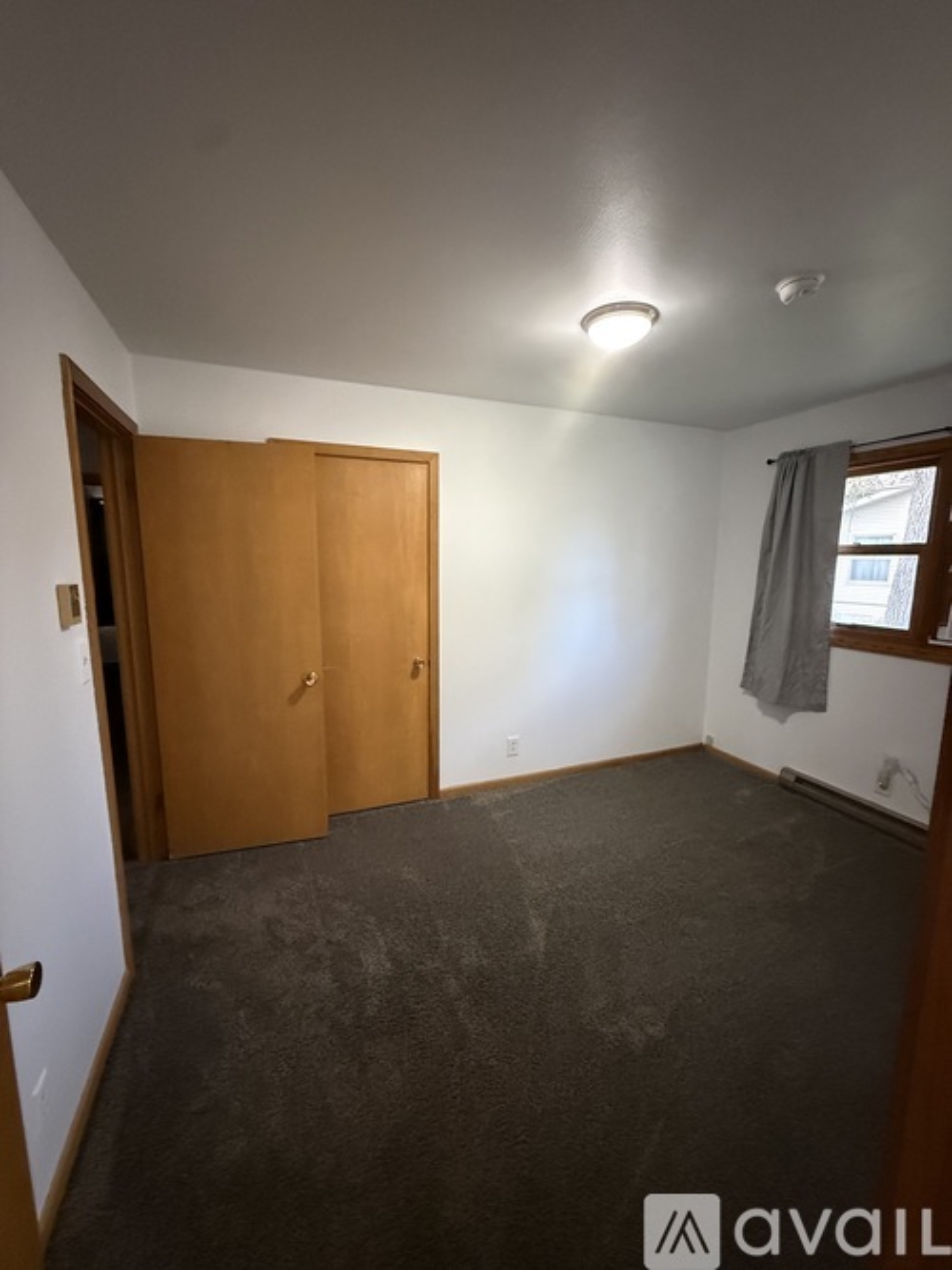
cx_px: 476
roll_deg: -0.7
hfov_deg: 85.7
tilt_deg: -7.8
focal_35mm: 14
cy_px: 635
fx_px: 514
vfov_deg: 102.1
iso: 1000
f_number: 2.2
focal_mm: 2.22
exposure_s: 1/60
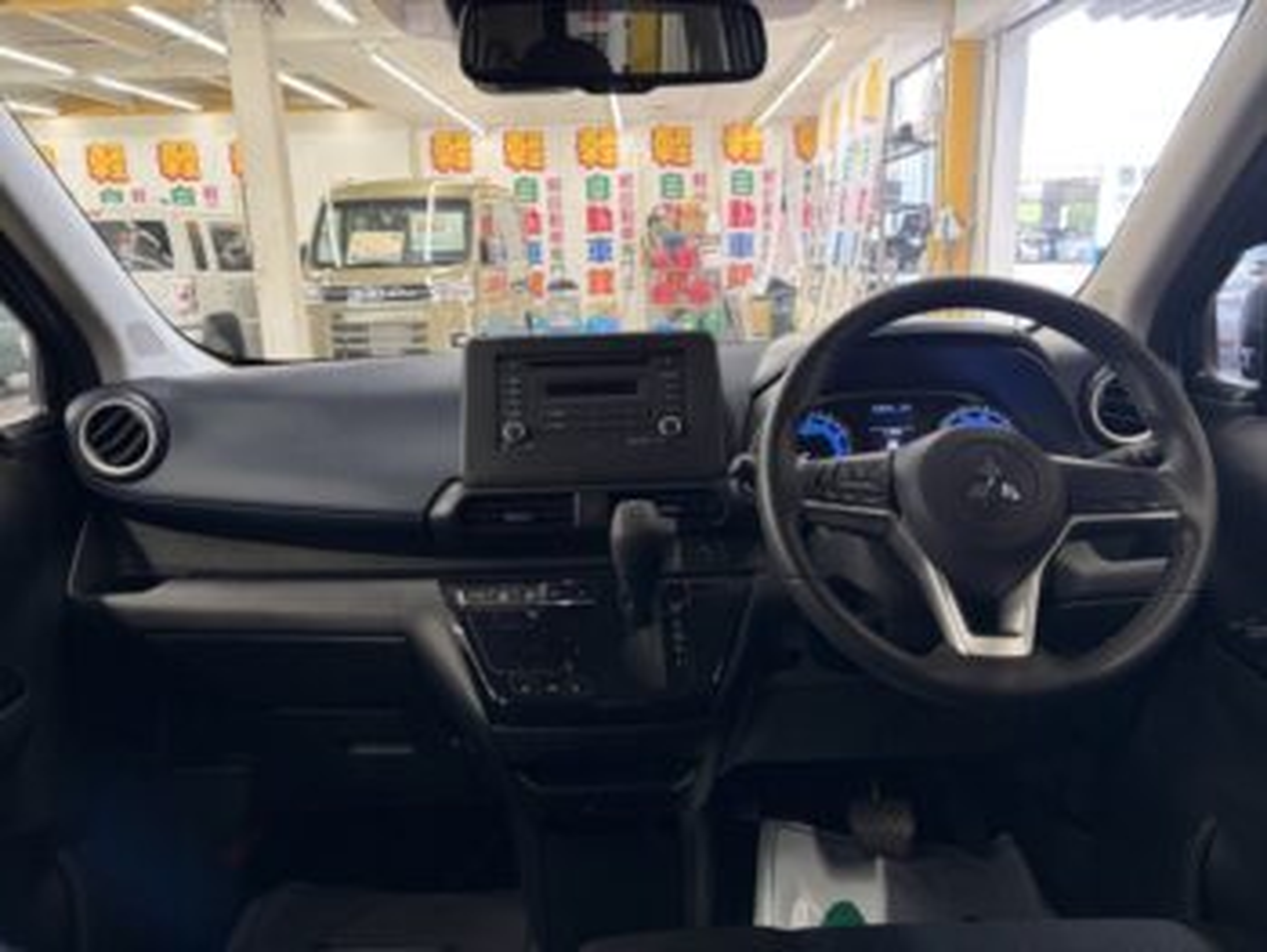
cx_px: 634
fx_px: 952
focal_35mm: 26
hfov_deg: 67.3
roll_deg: +1.4
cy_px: 476
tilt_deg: -13.3
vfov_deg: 53.1
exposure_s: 1/50
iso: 125
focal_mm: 5.96
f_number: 1.6
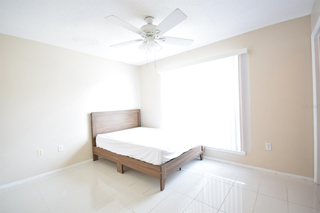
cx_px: 160
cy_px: 106
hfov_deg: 100.4
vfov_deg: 77.3
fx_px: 133
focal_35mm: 15
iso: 800
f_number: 4
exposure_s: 1/50
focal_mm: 10
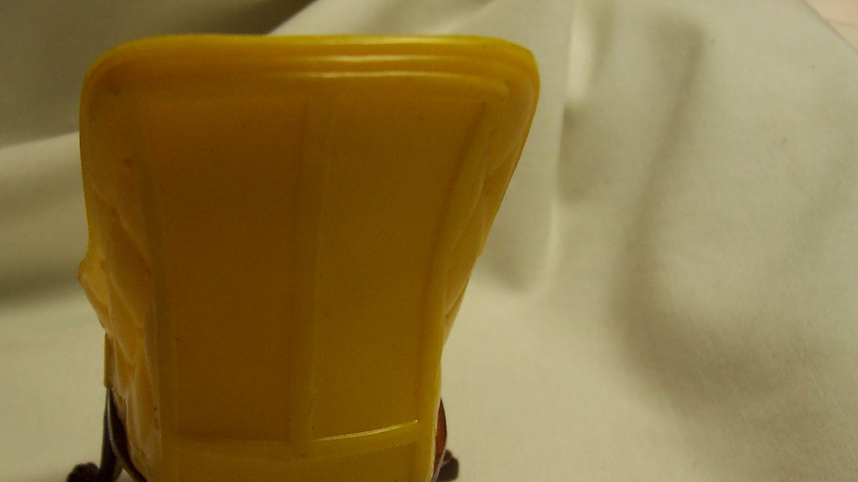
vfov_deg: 22.5
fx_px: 1205
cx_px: 367
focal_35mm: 53
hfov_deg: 39.1
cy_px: 339
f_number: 2.8
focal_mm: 5.6
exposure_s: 1/125
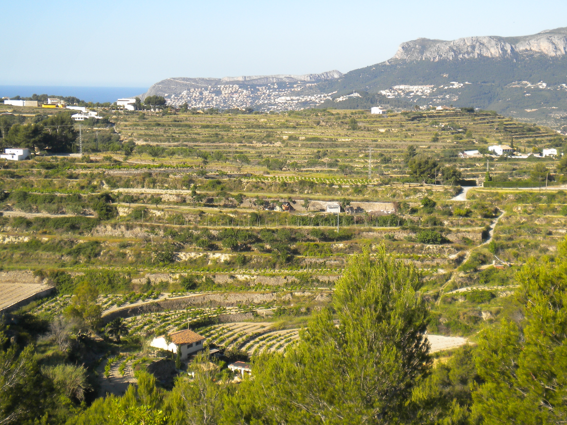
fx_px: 1097
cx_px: 342
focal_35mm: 67
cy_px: 224
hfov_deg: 28.9
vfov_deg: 21.9
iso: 80
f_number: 5.6
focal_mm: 9.3
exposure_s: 1/333
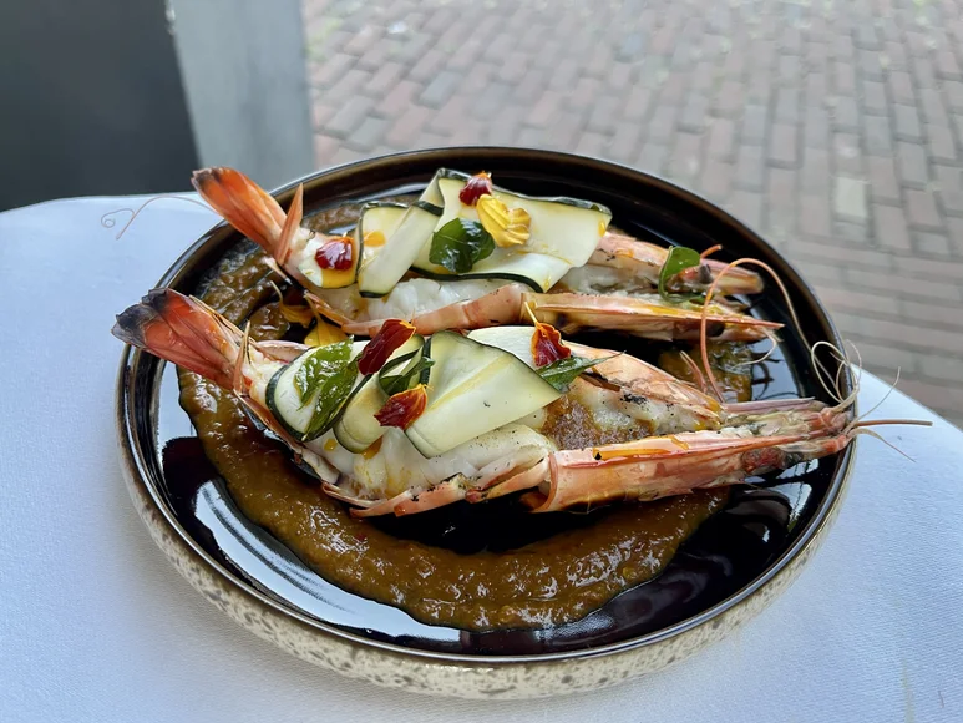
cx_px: 482
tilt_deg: -46.2
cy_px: 362
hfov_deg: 69.4
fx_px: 696
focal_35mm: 25
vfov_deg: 54.9
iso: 80
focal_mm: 5.1
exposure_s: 1/50
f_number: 1.6
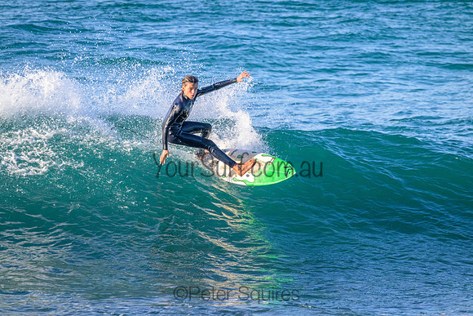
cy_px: 158
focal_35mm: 540
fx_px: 7096
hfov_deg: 3.8
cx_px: 236
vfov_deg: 2.5
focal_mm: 540
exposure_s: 1/2000
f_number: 11
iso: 4000
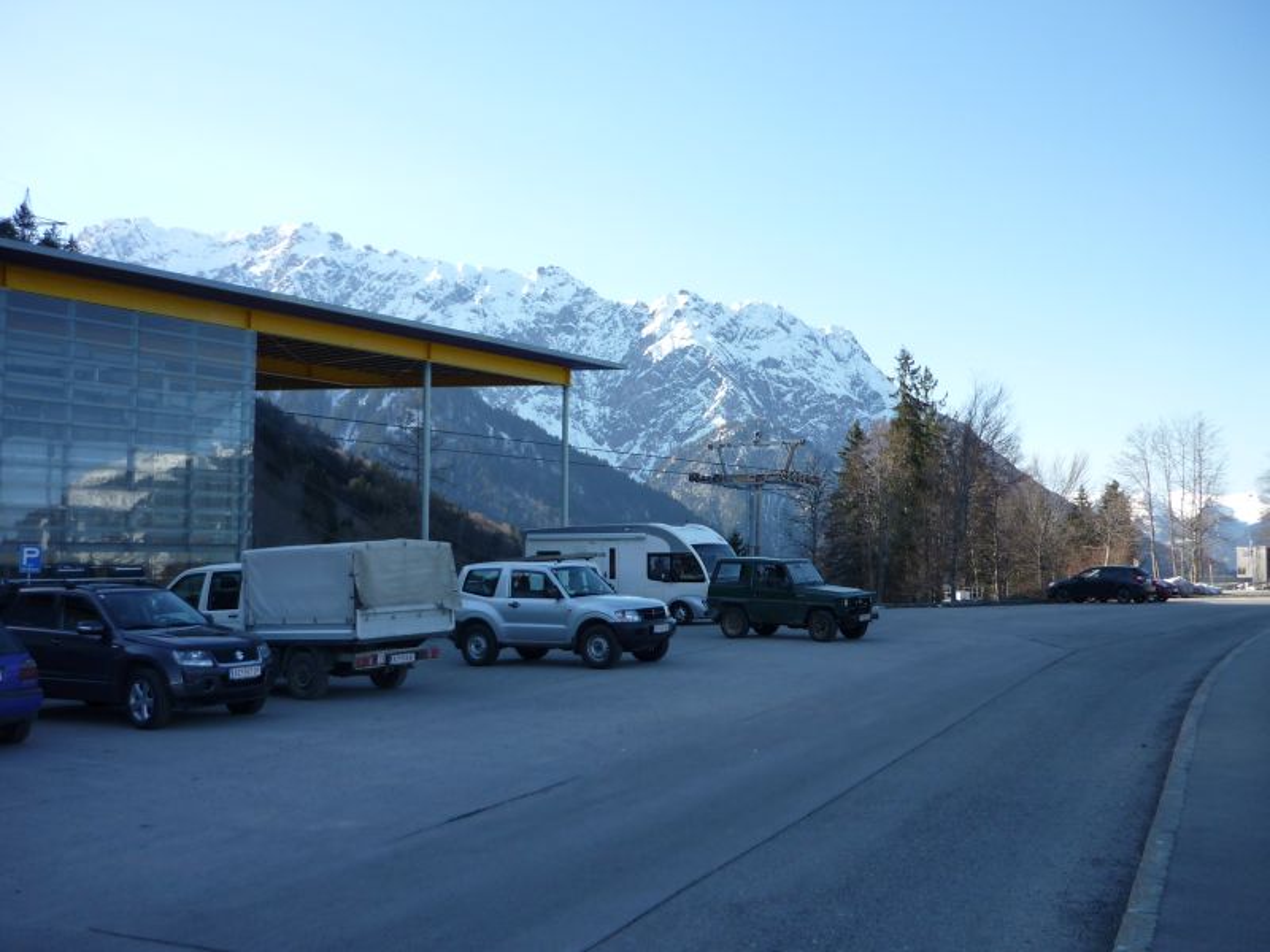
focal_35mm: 33
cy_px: 476
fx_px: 1211
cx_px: 635
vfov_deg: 42.9
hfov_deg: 55.4
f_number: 2.8
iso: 100
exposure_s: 1/500
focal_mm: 5.5
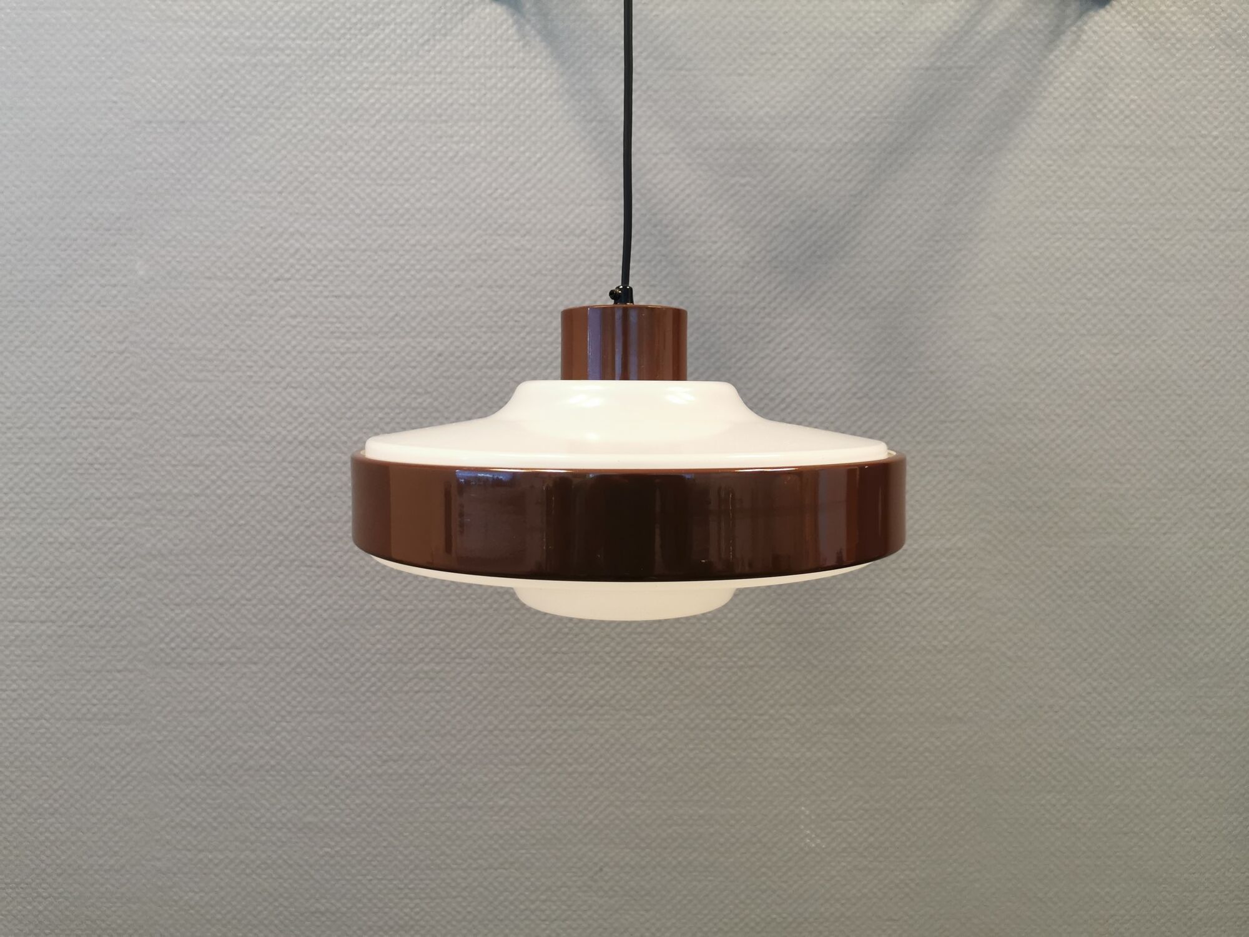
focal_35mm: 27
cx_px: 624
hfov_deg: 65.3
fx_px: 974
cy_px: 468
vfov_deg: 51.4
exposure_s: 1/50
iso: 160
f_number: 1.6
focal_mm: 5.56
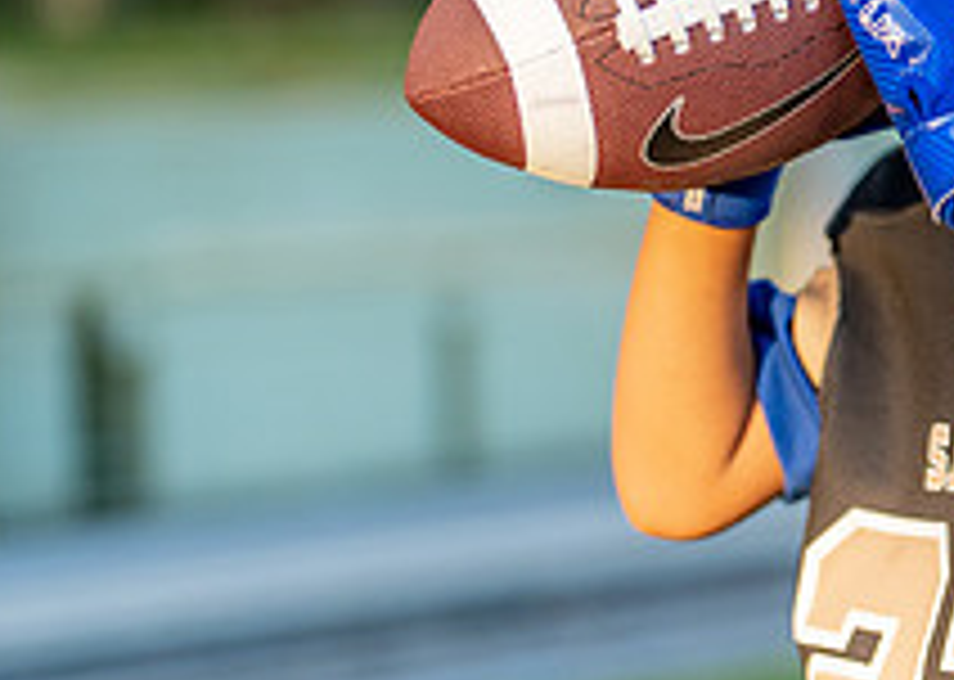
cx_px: 1094
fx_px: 4223
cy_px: 163
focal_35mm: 156
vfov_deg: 9.2
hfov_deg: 12.6
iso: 200
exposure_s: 1/1600
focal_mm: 50
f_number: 1.2
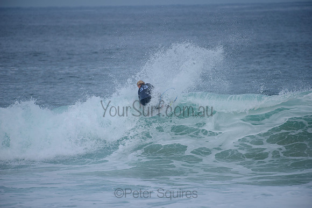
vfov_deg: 2.8
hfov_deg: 4.1
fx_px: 4334
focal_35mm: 500
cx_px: 156
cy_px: 104
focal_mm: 500
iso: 200
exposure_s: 1/2000
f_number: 5.6
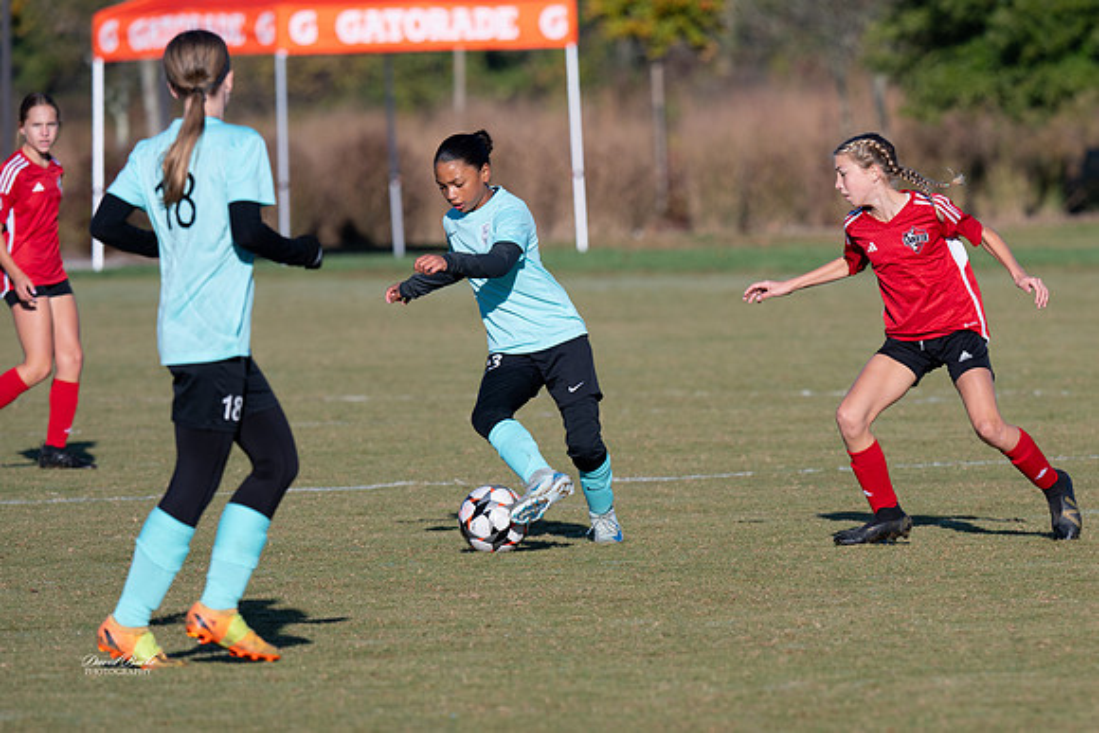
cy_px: 497
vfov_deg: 3.0
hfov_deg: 4.5
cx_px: 745
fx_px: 14078
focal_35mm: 461
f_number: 6
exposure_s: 1/1000
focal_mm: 340
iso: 200
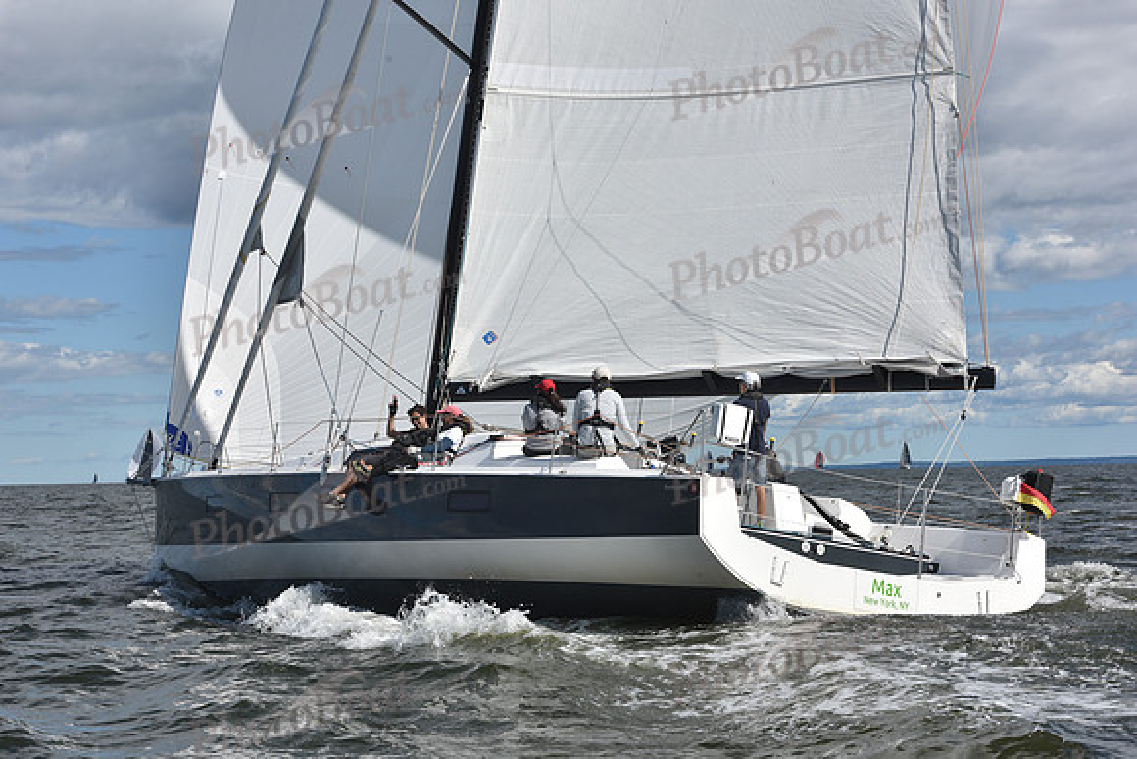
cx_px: 568
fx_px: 2211
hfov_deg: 28.8
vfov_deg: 19.5
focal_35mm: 70
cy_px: 380
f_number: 13
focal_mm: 70
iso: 250
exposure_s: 1/640
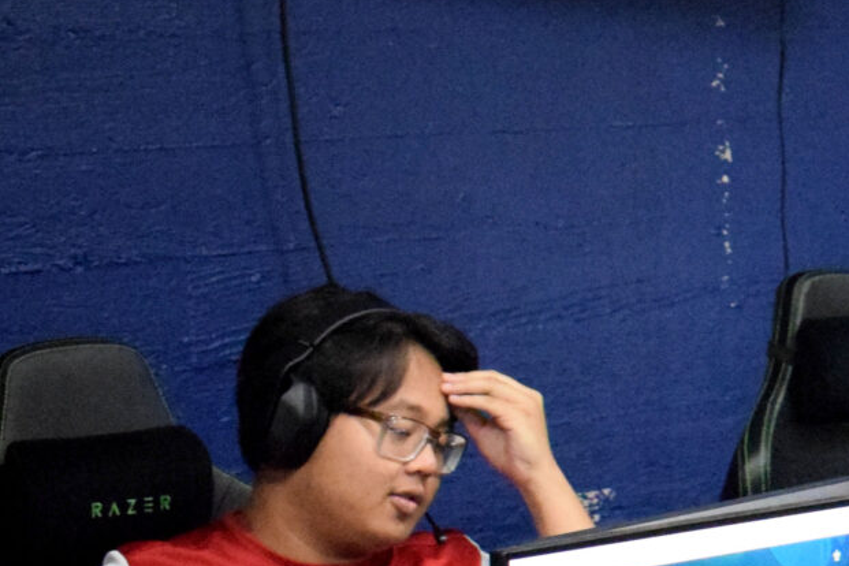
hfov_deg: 13.6
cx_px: 1509
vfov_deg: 10.1
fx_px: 3207
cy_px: 459
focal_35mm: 136
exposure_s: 1/125
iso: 6400
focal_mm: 22
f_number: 5
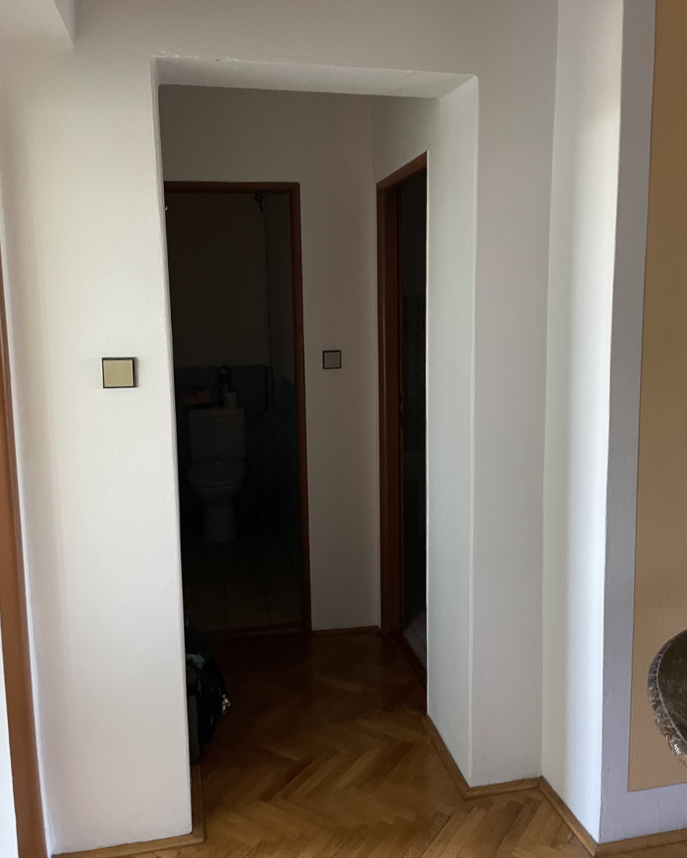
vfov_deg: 62.1
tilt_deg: -6.5
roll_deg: +0.3
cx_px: 351
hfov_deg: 51.5
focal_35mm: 28
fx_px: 712
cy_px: 392
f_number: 1.6
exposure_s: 1/40
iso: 500
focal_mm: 4.2
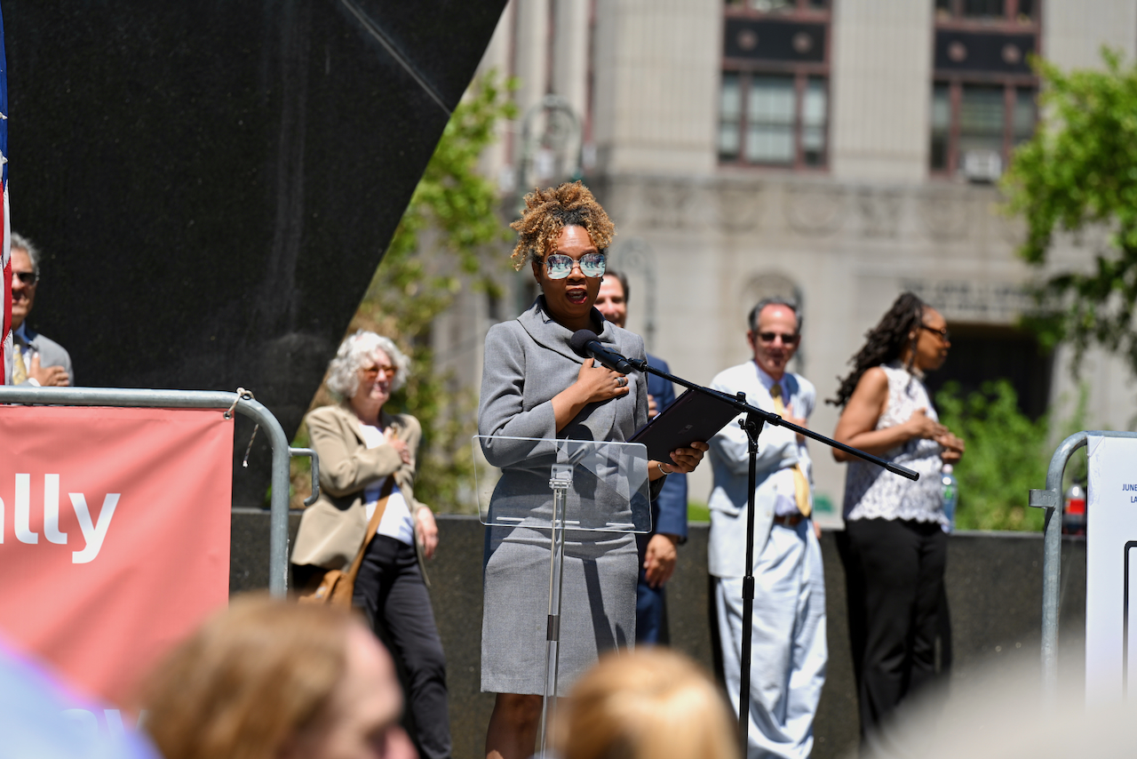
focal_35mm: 165
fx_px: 5212
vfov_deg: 8.3
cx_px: 568
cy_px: 380
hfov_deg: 12.4
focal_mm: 165
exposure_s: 1/250
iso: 31
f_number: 4.5
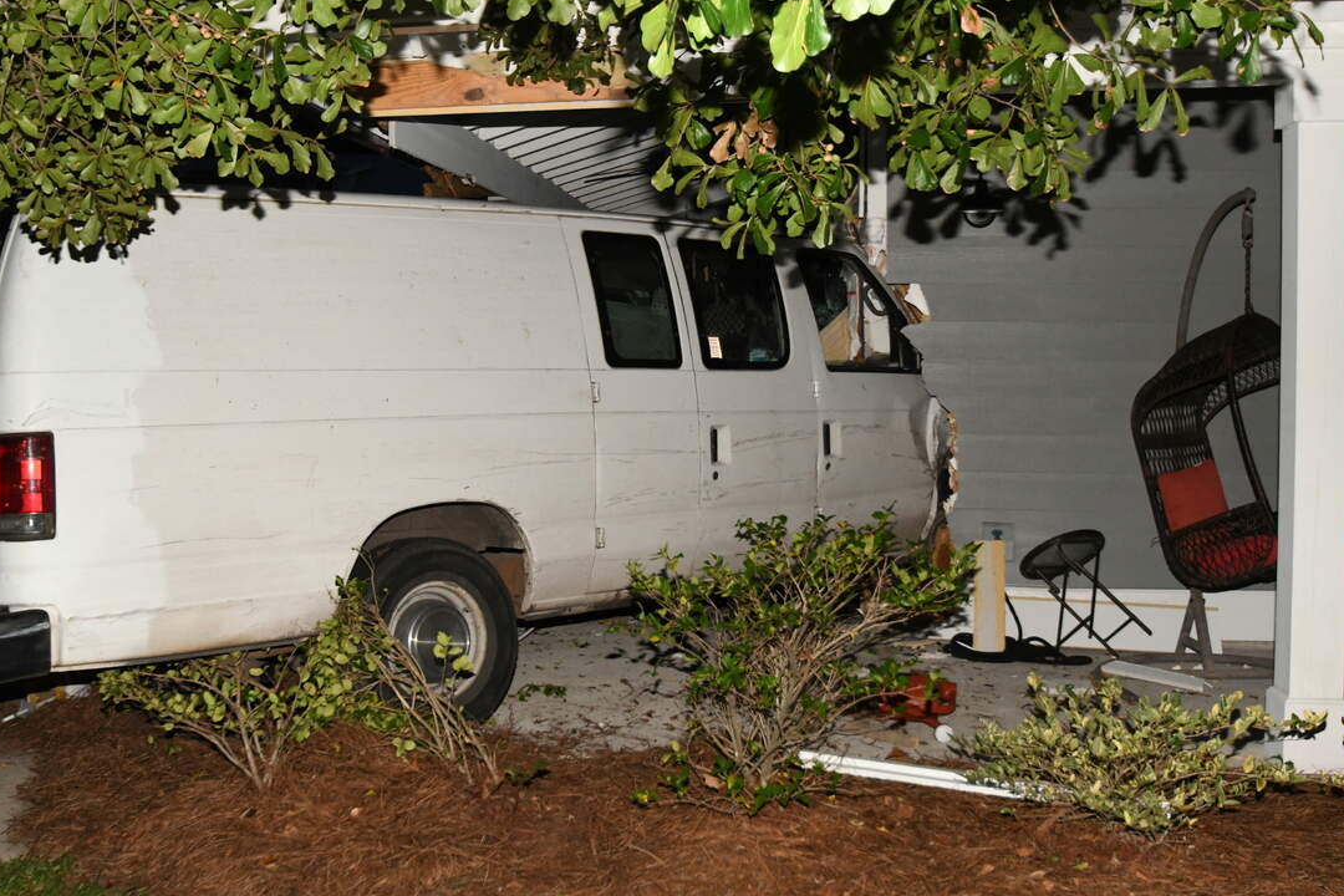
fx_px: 1493
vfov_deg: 33.4
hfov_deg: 48.4
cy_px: 418
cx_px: 607
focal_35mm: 40
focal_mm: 24
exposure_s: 1/400
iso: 2000
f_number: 4.5
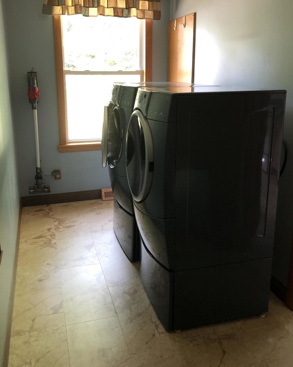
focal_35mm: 32
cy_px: 156
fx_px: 347
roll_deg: -0.2
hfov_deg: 45.8
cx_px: 138
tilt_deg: -13.4
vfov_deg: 55.4
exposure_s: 1/17
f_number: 1.8
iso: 40
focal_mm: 4
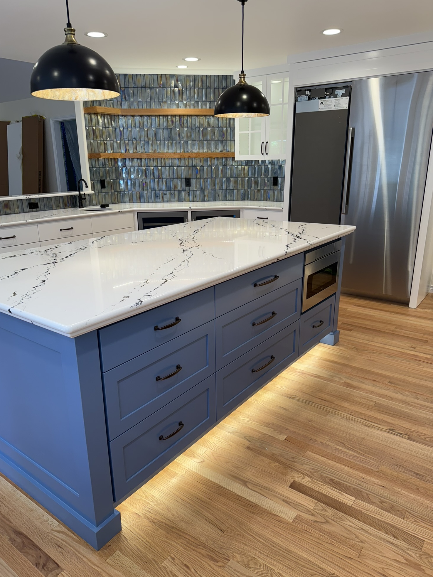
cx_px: 208
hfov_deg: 54.9
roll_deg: +1.0
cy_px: 298
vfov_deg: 69.4
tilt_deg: -18.5
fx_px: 417
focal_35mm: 25
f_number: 1.78
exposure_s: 1/120
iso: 64
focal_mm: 6.76
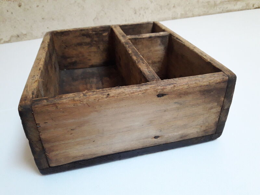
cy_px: 98
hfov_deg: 63.4
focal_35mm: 28
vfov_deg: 49.7
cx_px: 130
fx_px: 210
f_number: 1.9
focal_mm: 3.7
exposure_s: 1/17
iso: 320
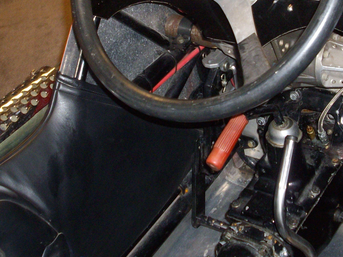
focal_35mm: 72
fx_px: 713
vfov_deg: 20.1
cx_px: 226
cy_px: 40
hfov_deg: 26.9
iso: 160
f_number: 2.8
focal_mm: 6.2
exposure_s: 1/50
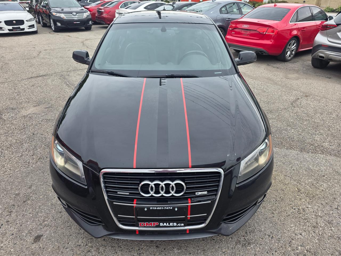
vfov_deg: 58.9
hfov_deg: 73.9
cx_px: 170
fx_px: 227
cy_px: 128
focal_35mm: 23
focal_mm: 6.3
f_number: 1.7
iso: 80
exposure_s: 1/1422
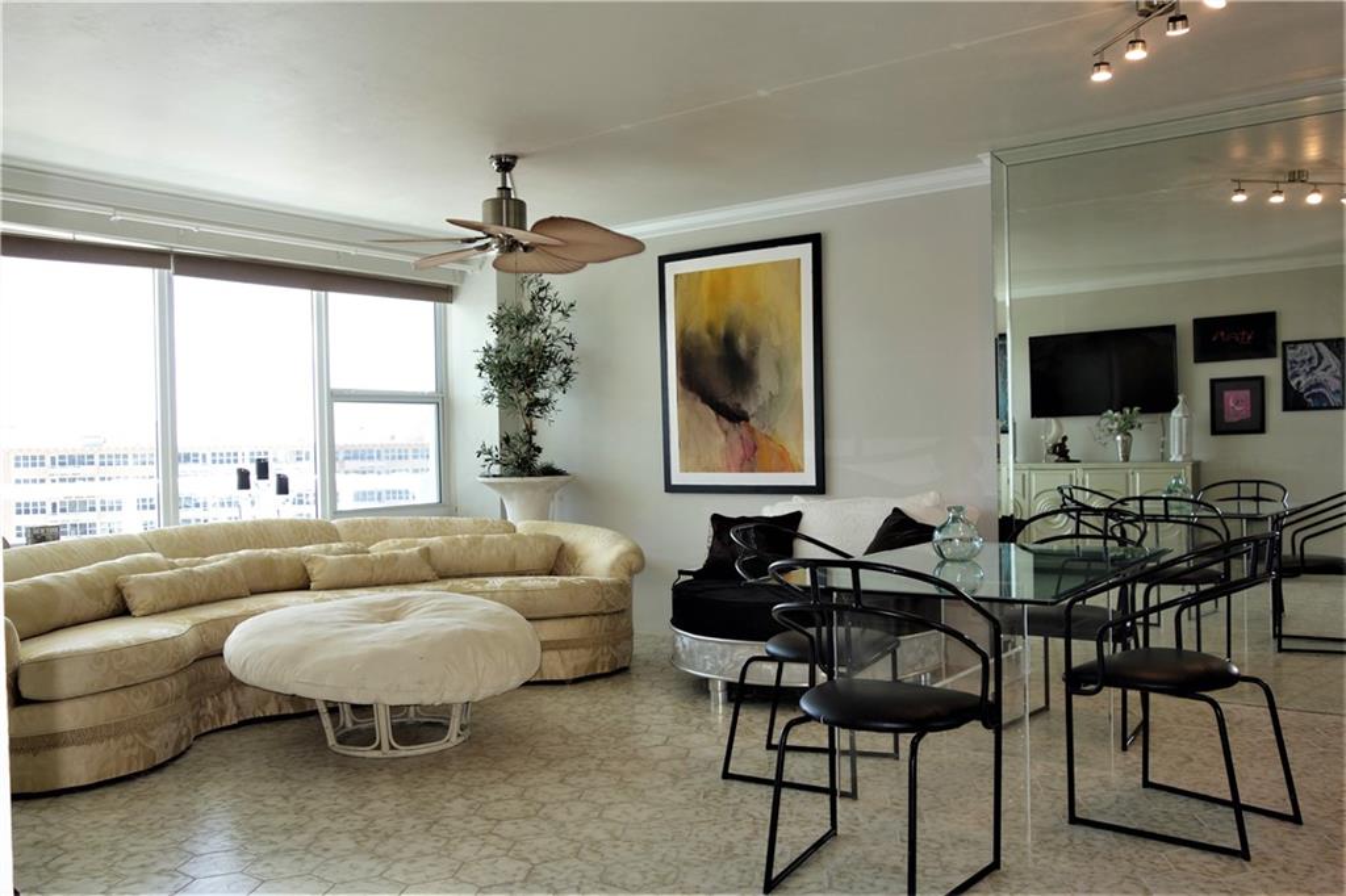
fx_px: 1046
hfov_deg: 65.5
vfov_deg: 46.4
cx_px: 673
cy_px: 448
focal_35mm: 28
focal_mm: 10.4
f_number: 2.8
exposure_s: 1/100
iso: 125
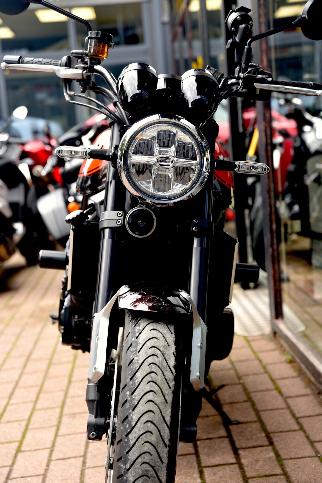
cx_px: 161
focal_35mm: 70
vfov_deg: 28.8
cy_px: 242
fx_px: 938
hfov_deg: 19.5
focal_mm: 70
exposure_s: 1/60
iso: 100
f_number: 4.5
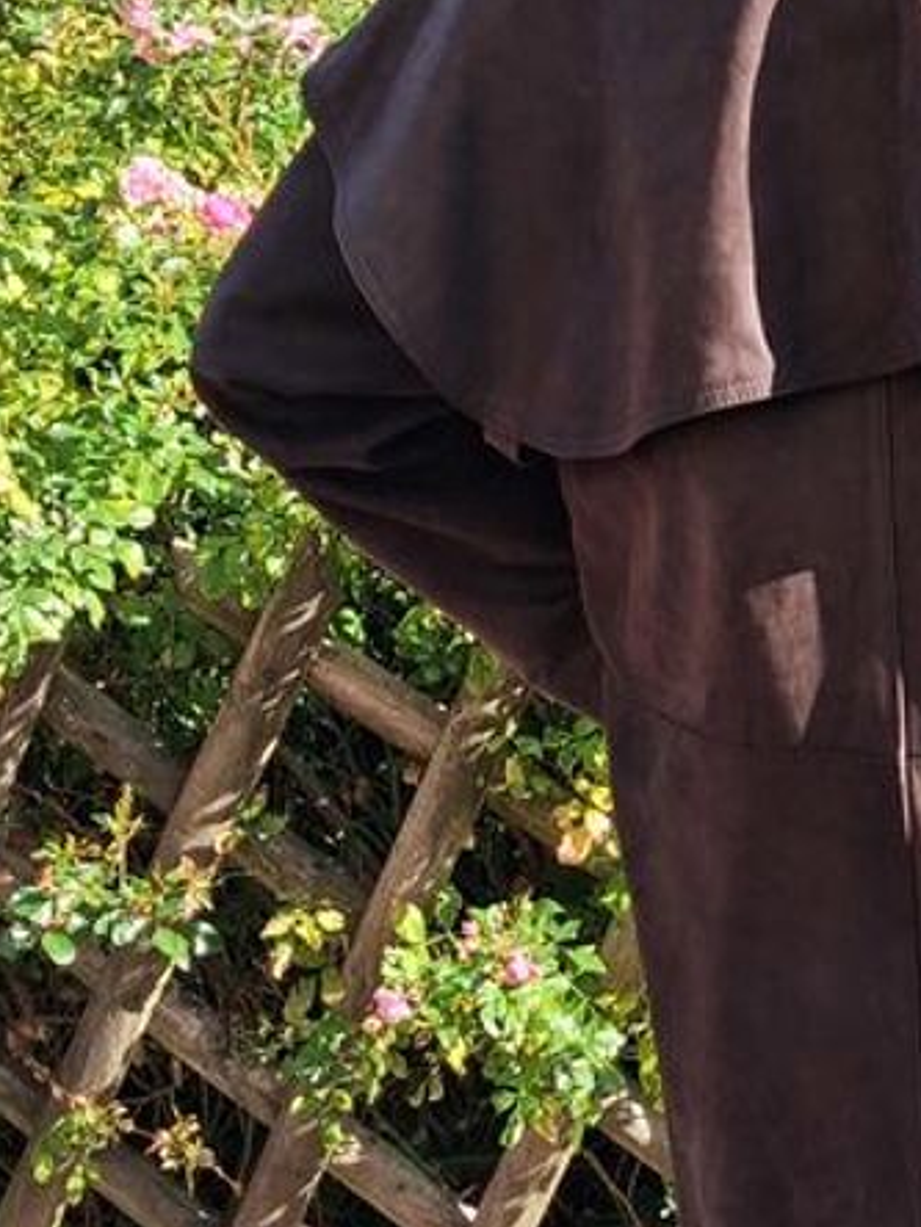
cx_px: 1115
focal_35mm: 81
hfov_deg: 17.3
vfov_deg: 24.1
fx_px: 2873
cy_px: 684
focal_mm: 4
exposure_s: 1/240
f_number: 1.8
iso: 25
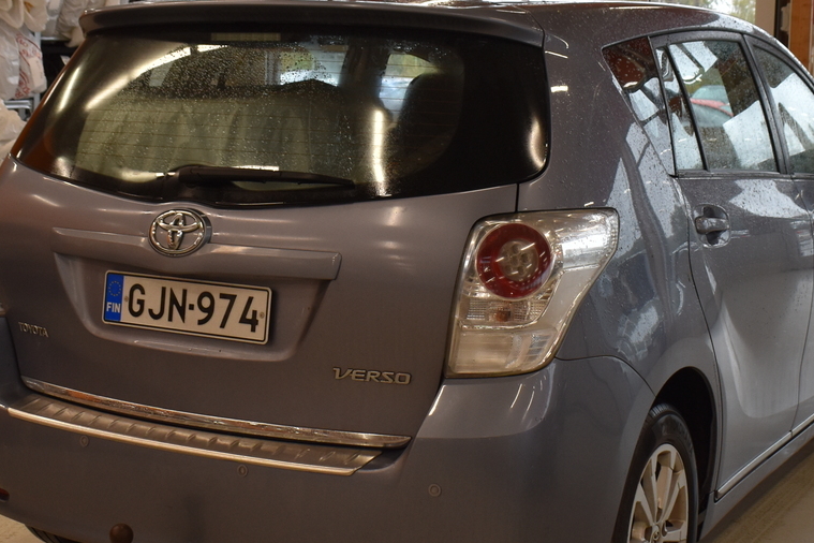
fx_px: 1447
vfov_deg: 21.2
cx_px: 410
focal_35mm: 64
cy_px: 247
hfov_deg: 31.4
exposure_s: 1/125
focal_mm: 20
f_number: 5.6
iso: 400
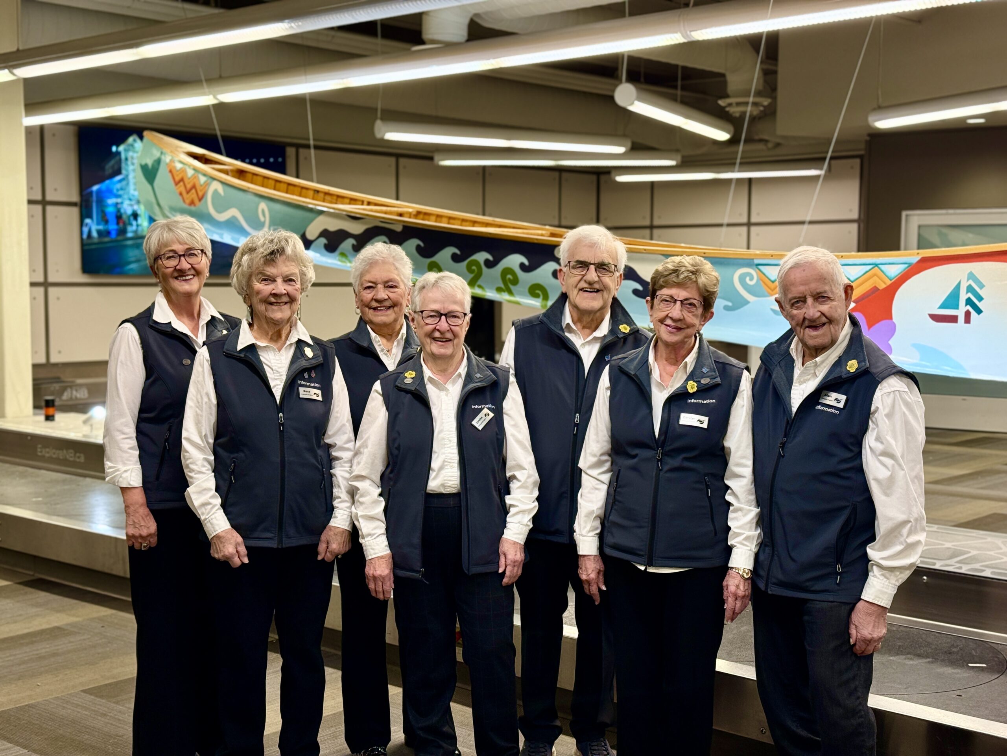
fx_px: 1396
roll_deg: +0.0
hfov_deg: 39.7
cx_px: 504
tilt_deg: -4.7
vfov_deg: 30.3
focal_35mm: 48
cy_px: 378
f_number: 1.78
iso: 100
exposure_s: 1/60
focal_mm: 6.76
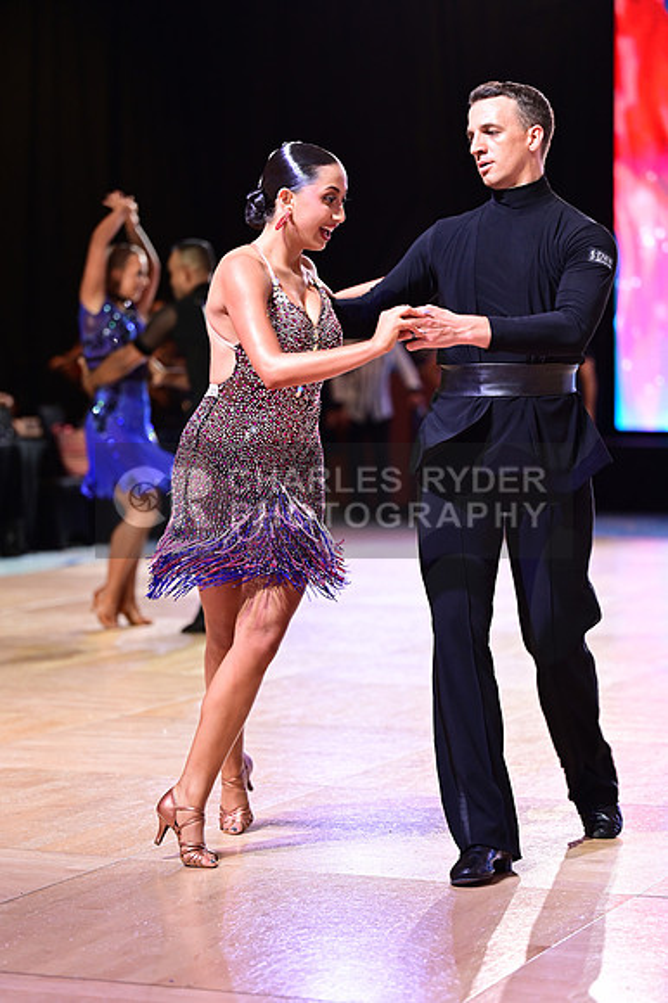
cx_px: 334
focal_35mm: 97
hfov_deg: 14.1
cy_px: 502
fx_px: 2703
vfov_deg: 21.0
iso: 1600
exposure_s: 1/320
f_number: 2.8
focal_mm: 97
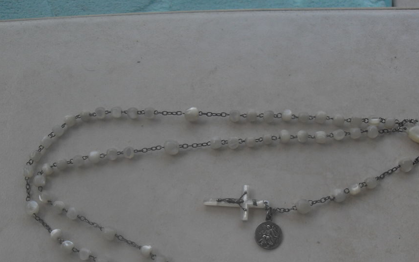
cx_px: 221
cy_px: 183
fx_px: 525
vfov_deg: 27.7
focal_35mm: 46
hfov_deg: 43.5
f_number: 2.8
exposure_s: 1/350
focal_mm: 6.3
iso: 80
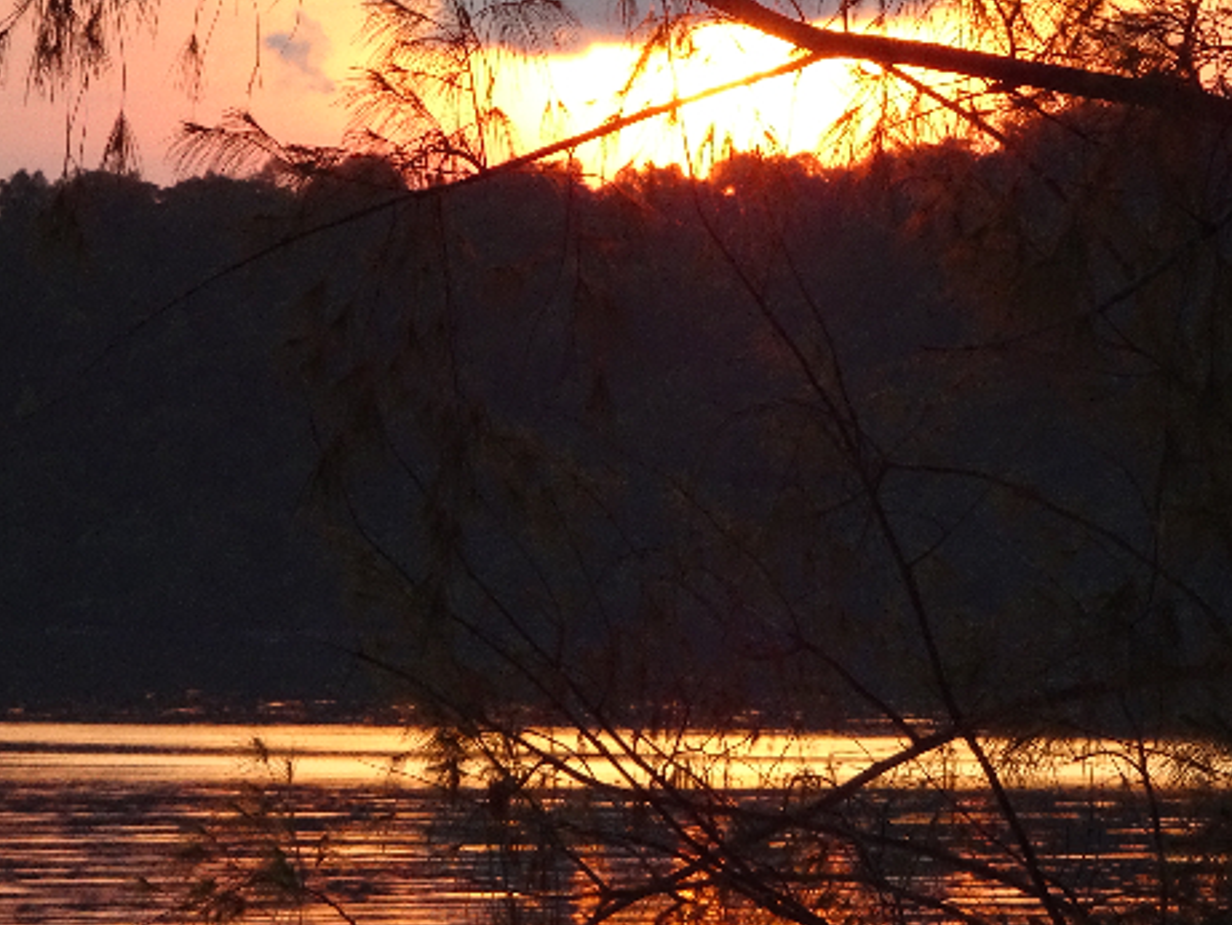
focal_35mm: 368
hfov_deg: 5.4
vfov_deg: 4.0
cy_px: 214
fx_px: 13101
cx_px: 743
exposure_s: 1/250
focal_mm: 36.24
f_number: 6.3
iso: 200
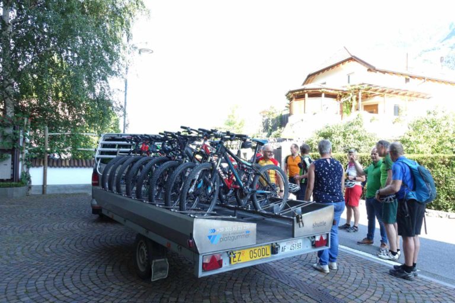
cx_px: 228
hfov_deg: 73.7
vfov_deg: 53.1
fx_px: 303
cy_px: 152
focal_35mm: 24
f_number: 5
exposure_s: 1/30
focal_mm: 8.8
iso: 80
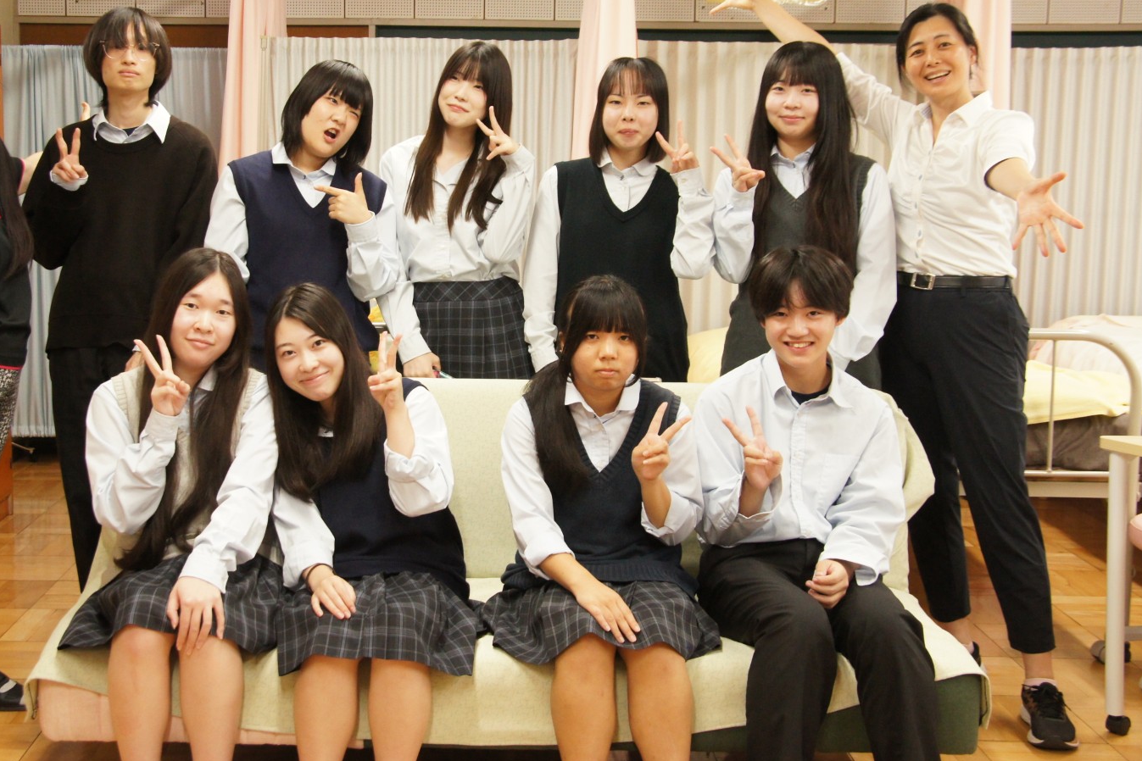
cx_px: 468
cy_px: 320
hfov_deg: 41.8
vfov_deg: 28.6
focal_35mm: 47
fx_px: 1491
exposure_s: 1/50
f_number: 5.6
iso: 1600
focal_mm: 26
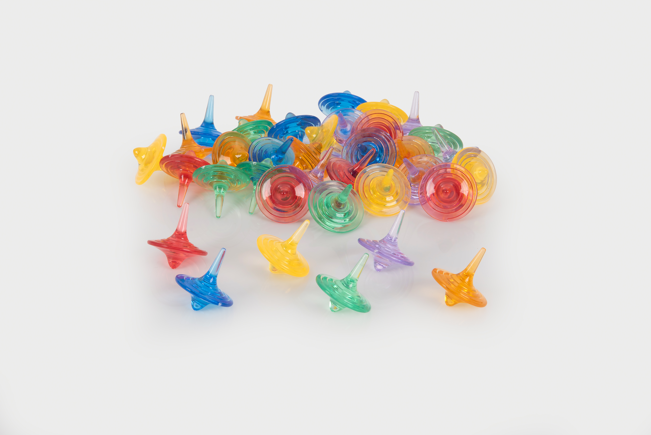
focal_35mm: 85
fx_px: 1538
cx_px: 326
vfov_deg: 16.1
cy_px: 218
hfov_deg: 23.9
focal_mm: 85
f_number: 18
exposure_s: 1/160
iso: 100
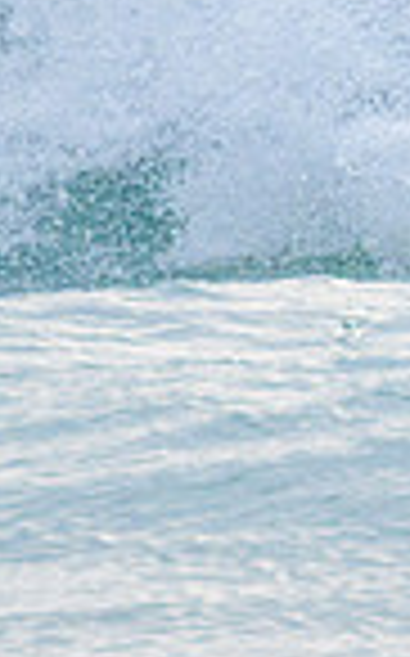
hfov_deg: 0.3
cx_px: 1180
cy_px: -55
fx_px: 80002
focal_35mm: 4466
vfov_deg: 0.5
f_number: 11
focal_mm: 800
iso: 2200
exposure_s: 1/2000
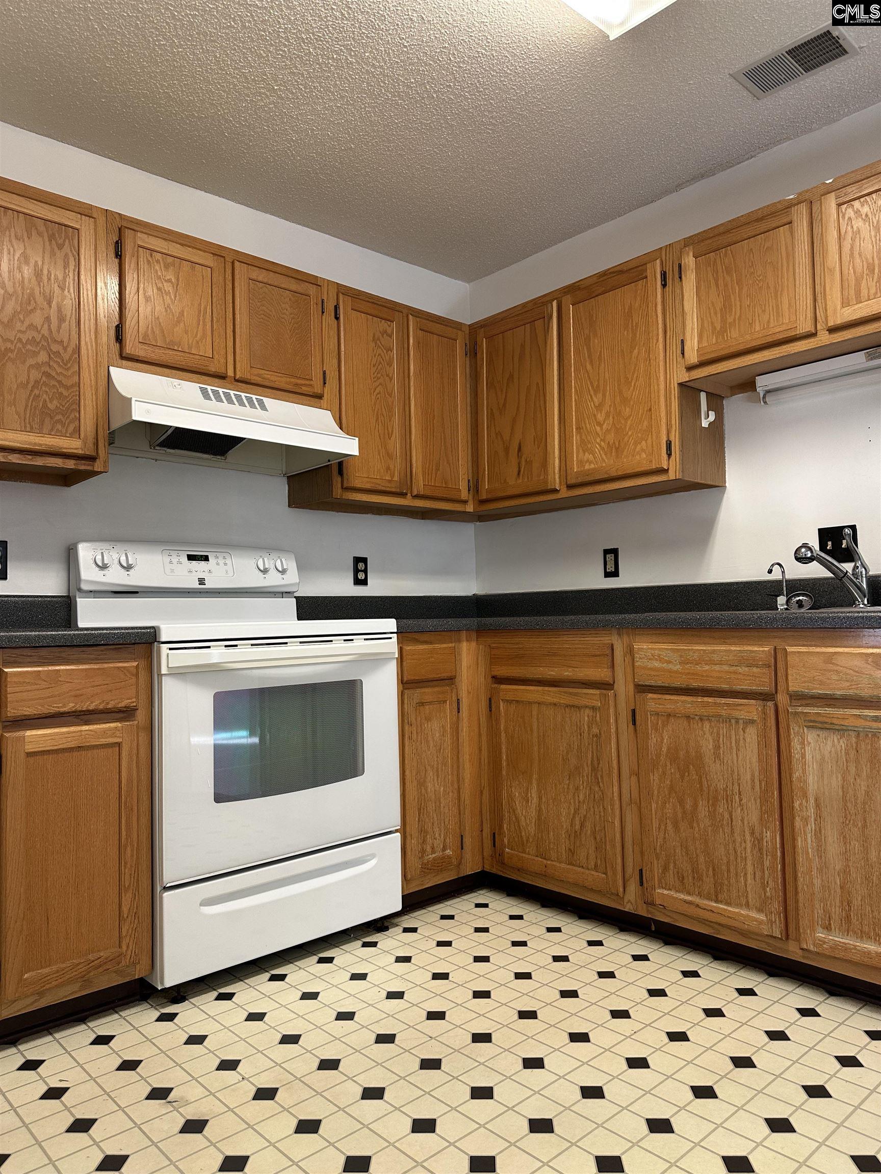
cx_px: 440
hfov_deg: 56.8
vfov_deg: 71.6
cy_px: 587
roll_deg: +0.4
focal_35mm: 24
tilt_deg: +2.2
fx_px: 814
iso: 125
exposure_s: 1/60
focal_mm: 6.86
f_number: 1.78
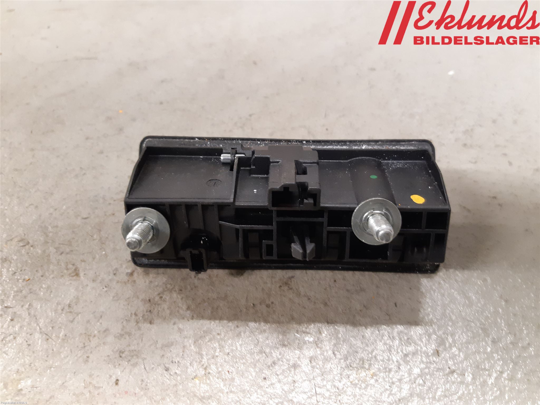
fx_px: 406
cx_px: 270
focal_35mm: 26
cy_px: 202
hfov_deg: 67.3
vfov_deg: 53.1
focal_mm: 3.93
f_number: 1.7
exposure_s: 1/33
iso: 250
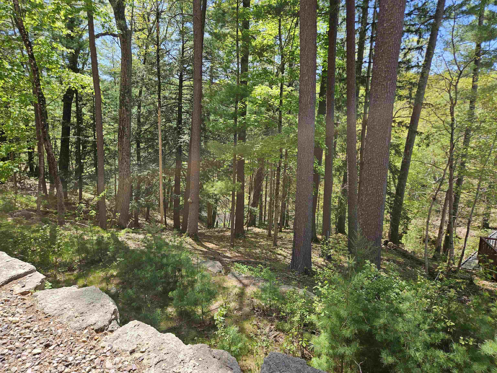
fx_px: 330
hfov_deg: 73.9
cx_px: 248
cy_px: 186
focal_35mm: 23
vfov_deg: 58.9
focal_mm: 5.4
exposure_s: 1/449
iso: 25
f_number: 1.8
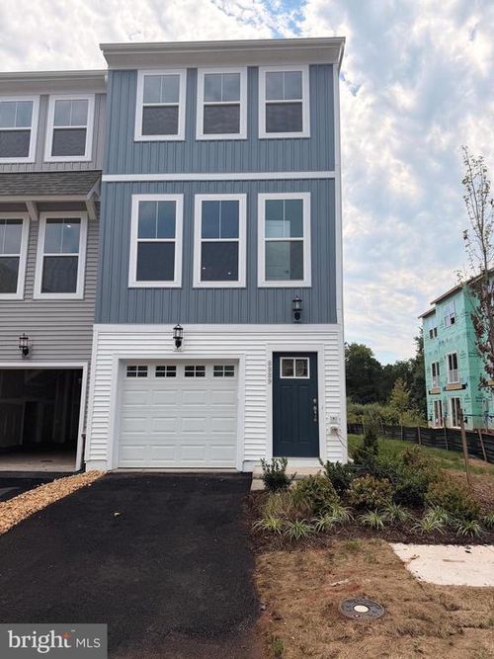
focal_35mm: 24
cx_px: 247
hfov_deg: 56.8
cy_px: 330
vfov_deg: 71.6
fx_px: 457
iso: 100
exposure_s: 1/7353
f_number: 1.78
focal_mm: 6.76
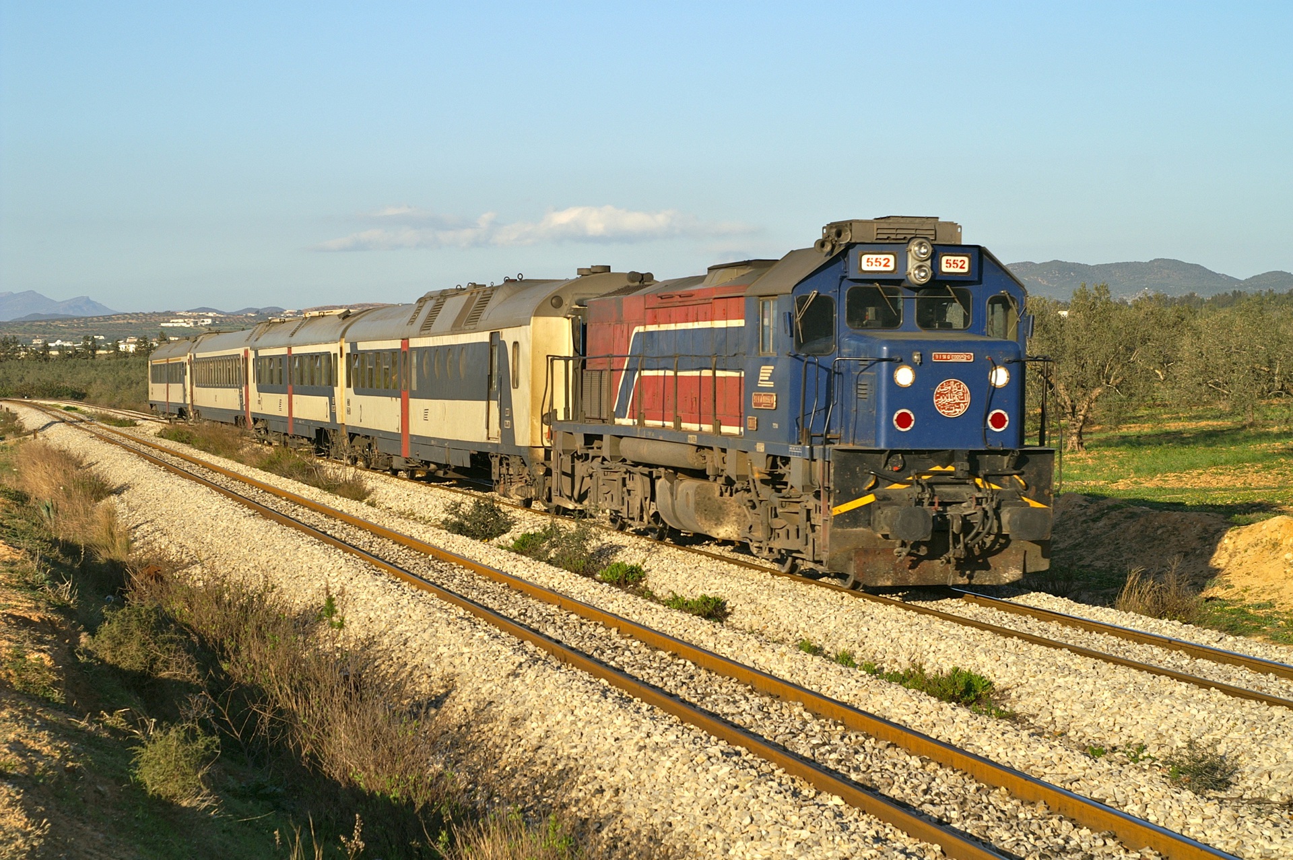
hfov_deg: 27.0
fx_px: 2692
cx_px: 646
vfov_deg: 18.2
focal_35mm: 75
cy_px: 430
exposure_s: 1/640
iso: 100
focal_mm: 50
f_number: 7.1
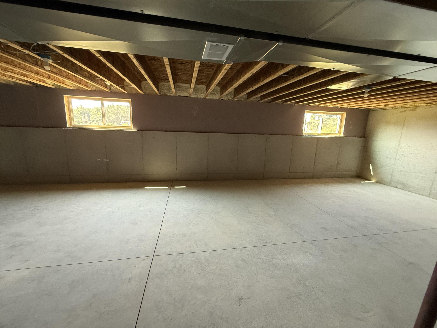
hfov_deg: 102.1
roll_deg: -1.6
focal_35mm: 14
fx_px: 177
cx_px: 218
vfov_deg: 85.7
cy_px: 164
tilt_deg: -9.8
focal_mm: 2.22
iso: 400
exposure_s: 1/60
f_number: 2.2
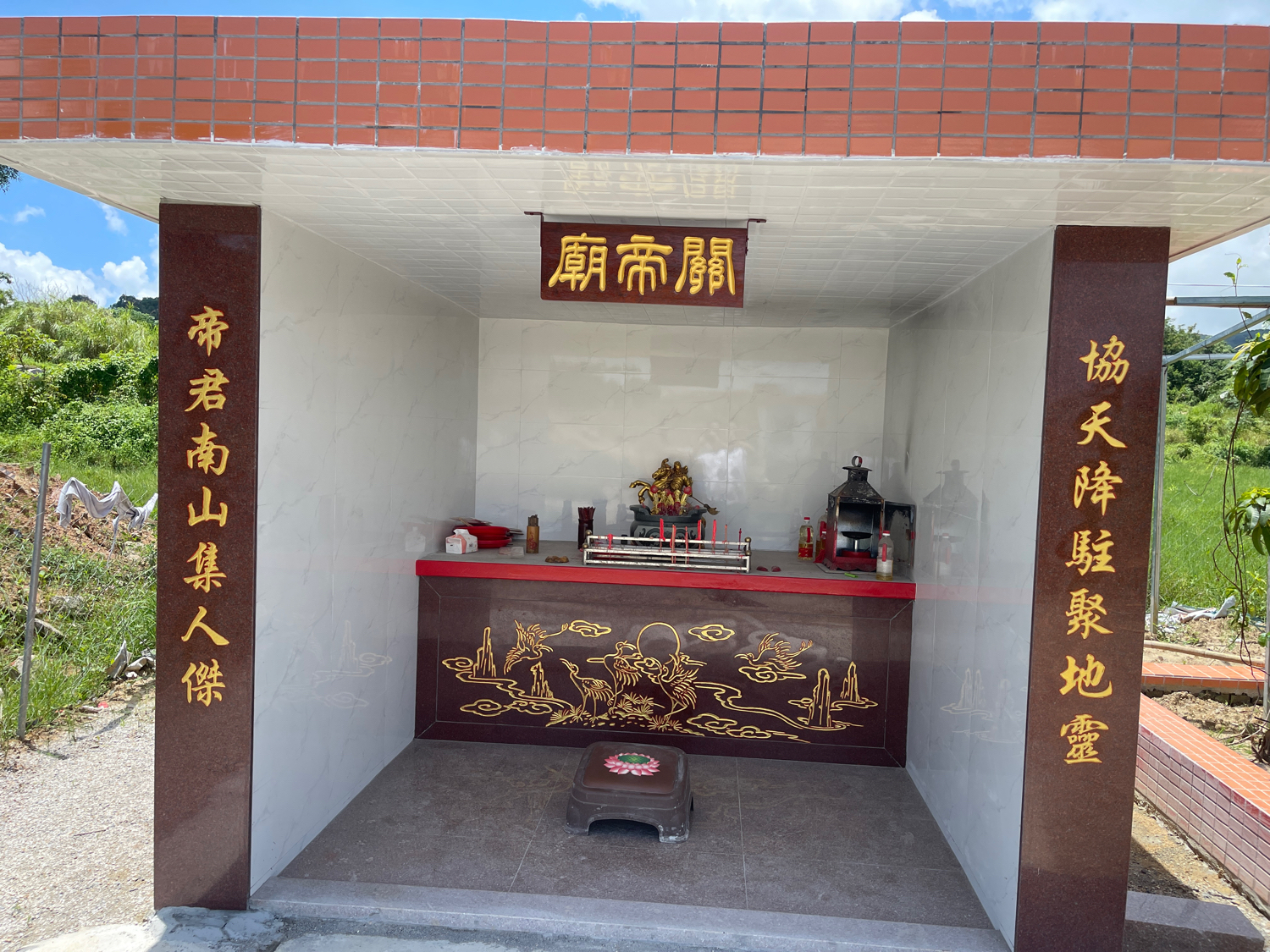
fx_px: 917
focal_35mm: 25
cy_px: 476
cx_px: 635
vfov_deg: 54.9
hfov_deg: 69.4
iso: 32
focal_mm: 5.1
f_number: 1.6
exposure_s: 1/1667
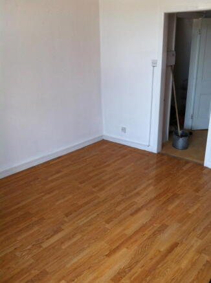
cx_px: 106
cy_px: 142
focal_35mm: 35
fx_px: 285
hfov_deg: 40.6
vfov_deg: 52.7
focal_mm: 3.85
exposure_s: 1/60
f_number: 2.8
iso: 100
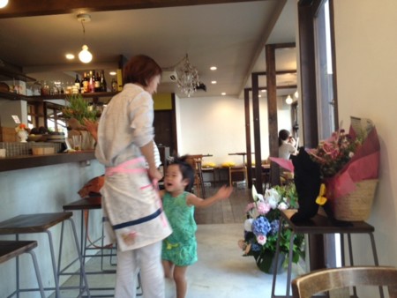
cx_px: 198
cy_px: 149
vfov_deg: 40.7
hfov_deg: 52.6
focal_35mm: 35
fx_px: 402
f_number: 2.4
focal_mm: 4.28
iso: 64
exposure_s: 1/20
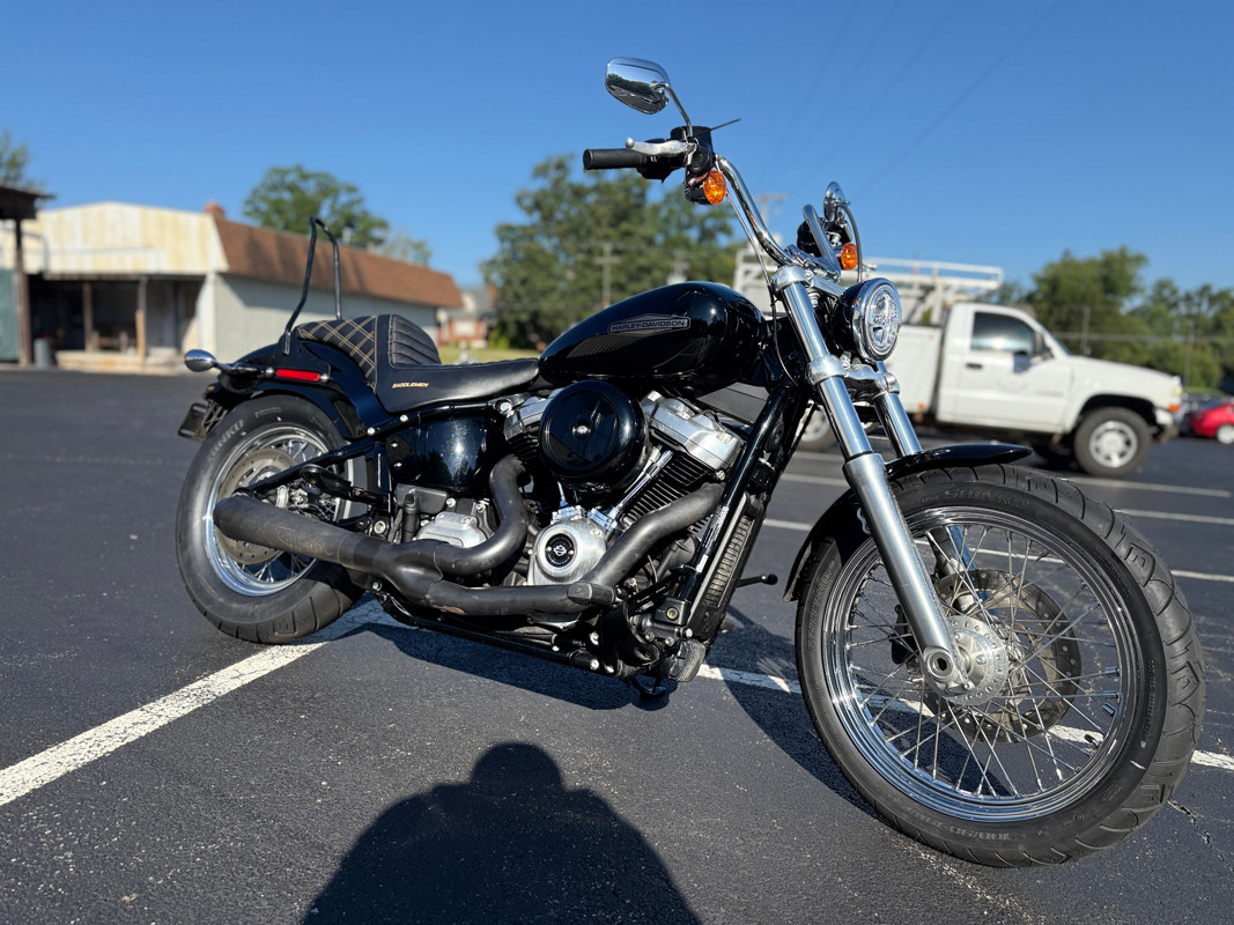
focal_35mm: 24
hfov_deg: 71.6
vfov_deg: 56.8
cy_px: 462
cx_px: 617
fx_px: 855
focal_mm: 6.76
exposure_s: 1/4673
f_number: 1.78
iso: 100
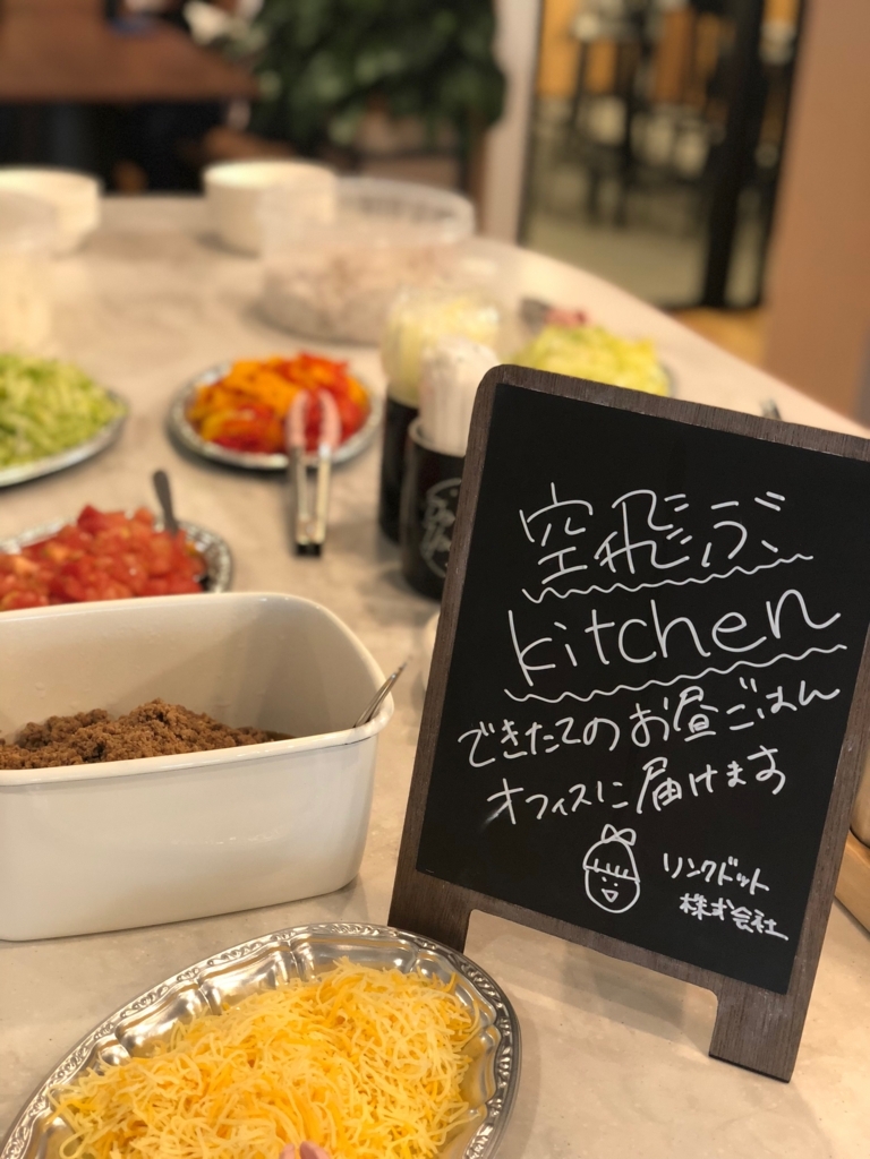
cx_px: 435
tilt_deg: -23.1
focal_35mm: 52
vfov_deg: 36.8
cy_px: 580
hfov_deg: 28.0
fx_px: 1743
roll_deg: -2.2
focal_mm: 6
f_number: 2.4
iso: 125
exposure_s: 1/33
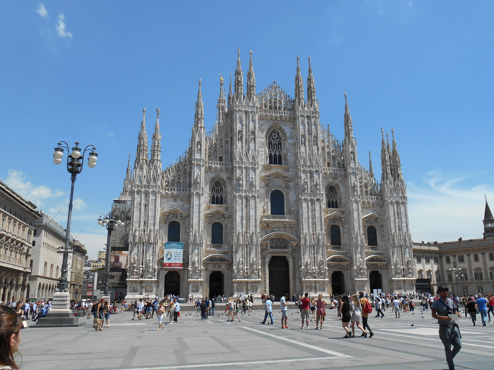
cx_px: 255
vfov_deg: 46.8
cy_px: 184
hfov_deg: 59.9
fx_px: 428
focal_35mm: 30
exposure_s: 1/1000
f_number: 3.4
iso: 80
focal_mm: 4.7
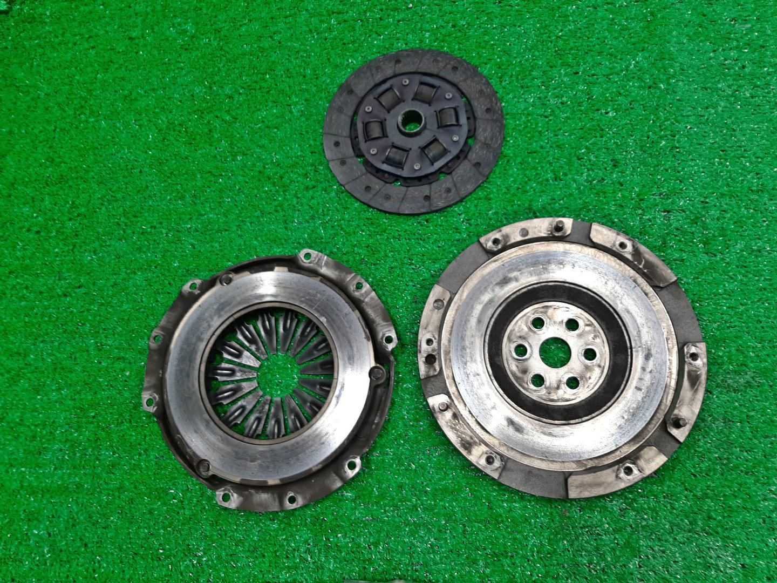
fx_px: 584
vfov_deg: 53.1
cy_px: 292
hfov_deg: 67.3
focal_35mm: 26
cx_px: 388
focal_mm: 3.93
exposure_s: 1/50
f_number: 1.7
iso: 53
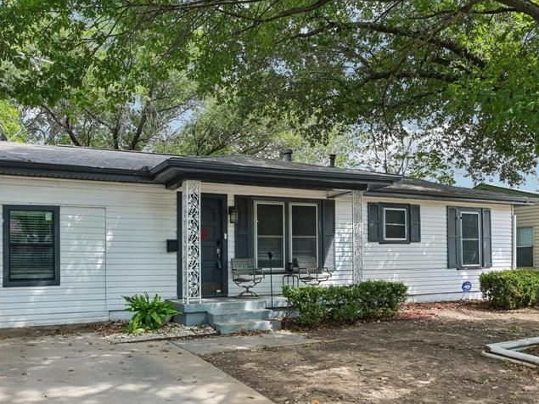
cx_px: 238
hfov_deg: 58.2
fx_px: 483
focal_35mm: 31
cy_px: 232
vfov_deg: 45.3
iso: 400
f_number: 8
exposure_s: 1/200
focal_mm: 20
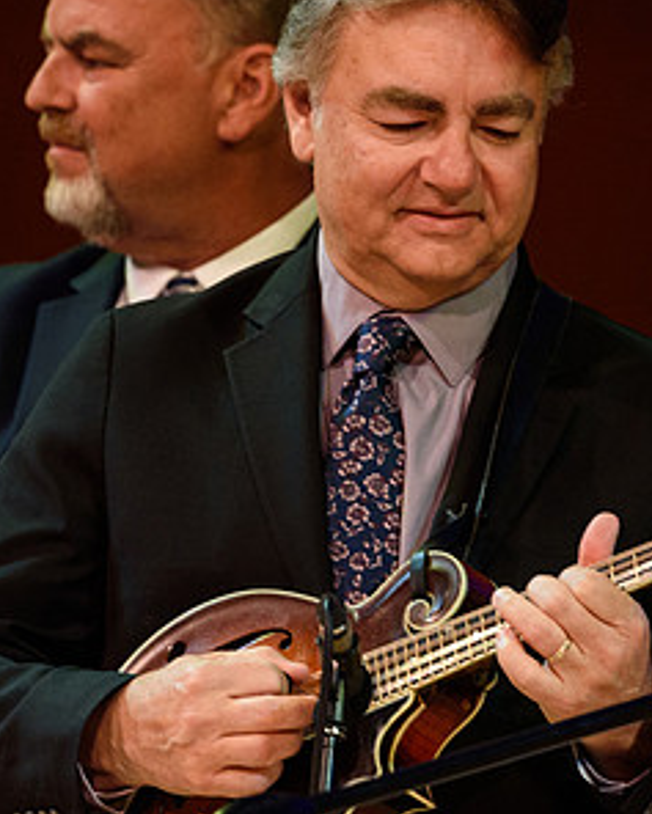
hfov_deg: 1.8
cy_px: 345
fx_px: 21288
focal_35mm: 883
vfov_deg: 2.2
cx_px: 283
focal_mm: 480
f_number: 6
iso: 2500
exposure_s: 1/250
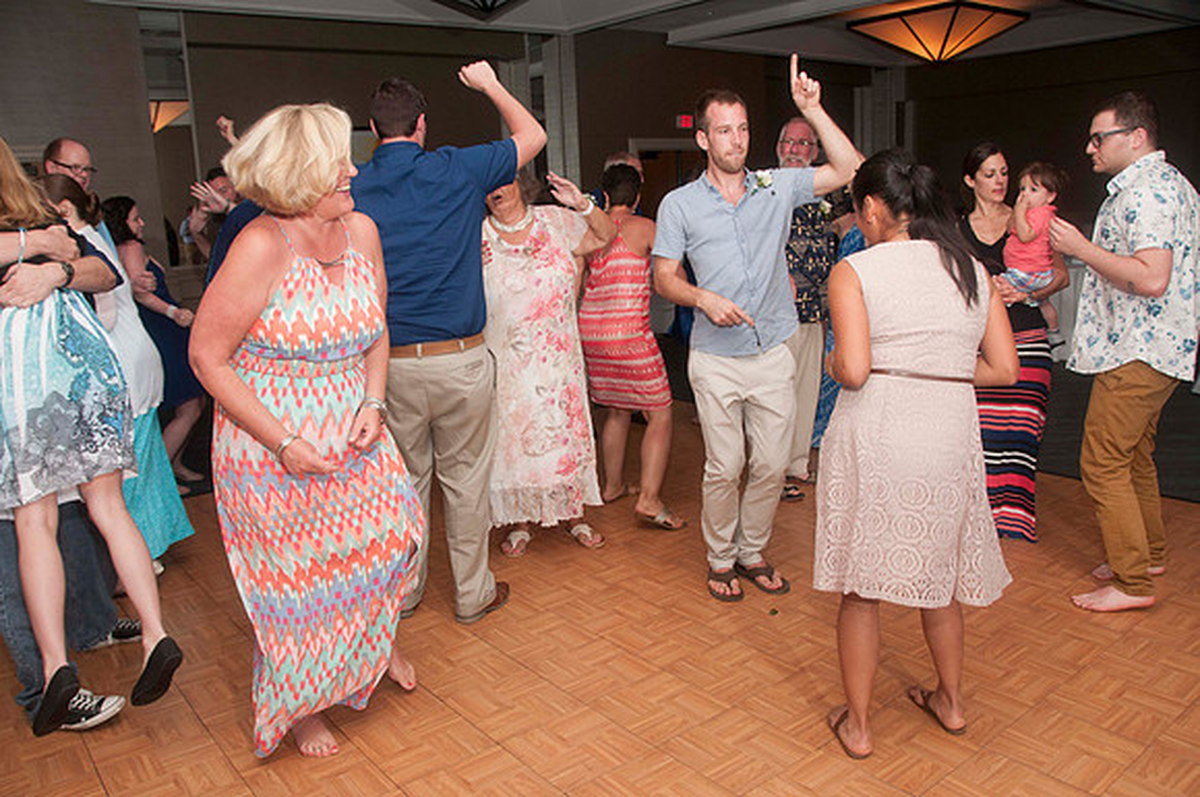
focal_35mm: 27
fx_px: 899
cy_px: 398
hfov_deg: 67.5
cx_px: 600
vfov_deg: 47.8
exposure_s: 1/60
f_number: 5.6
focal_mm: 18
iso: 400
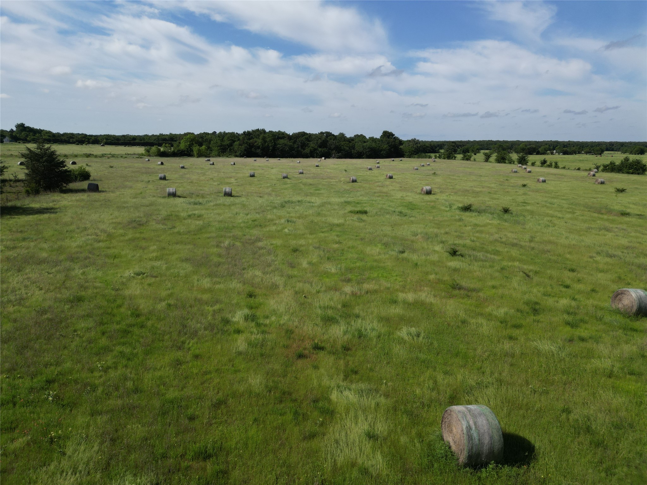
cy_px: 242
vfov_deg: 56.8
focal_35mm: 24
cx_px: 324
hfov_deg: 71.6
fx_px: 449
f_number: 1.7
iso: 110
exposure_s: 1/4000
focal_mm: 6.72
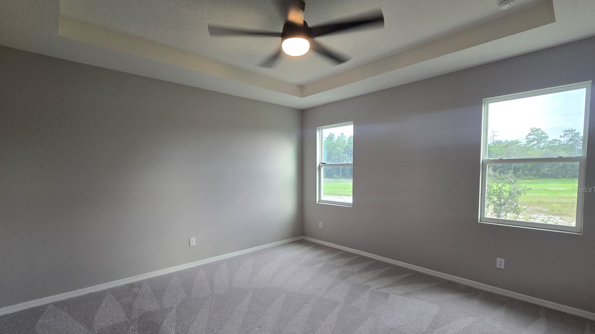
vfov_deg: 70.2
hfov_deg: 103.0
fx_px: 237
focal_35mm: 15
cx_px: 294
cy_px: 189
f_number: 2.2
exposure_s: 1/60
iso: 80
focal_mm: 2.2
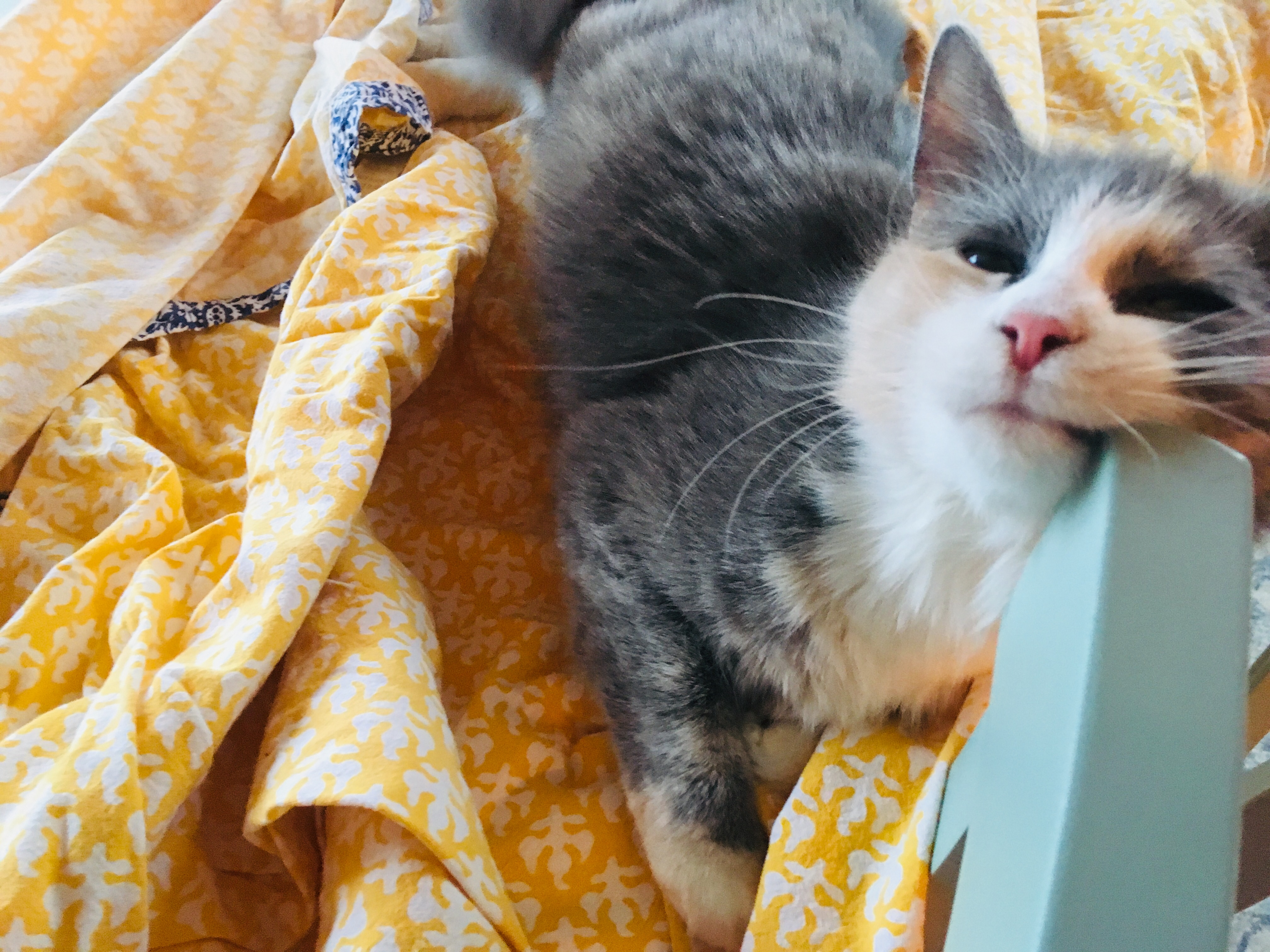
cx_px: 635
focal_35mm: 29
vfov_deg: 48.2
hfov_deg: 61.7
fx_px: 1064
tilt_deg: -49.2
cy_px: 476
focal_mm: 4.15
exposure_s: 1/30
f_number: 2.2
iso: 200
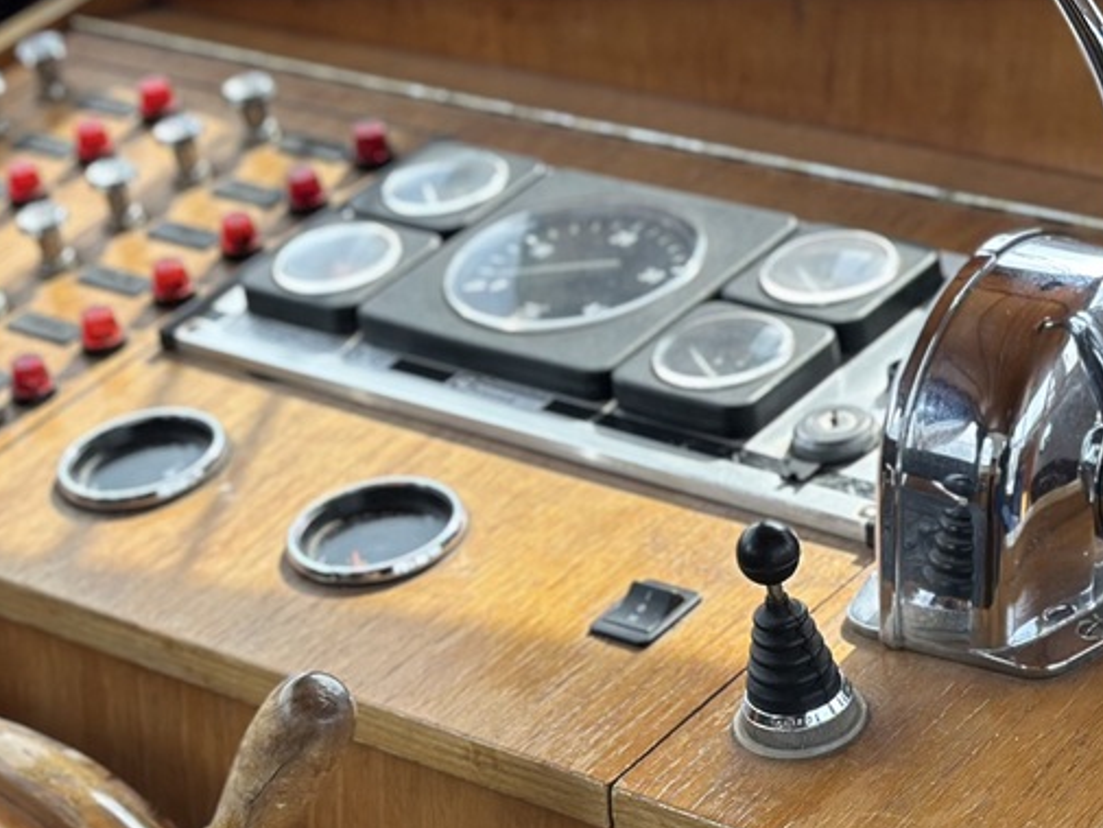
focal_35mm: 114
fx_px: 3633
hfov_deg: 17.2
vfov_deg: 13.0
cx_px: 376
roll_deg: +0.4
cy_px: 496
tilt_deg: -19.0
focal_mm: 6.86
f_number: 1.78
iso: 80
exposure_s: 1/659
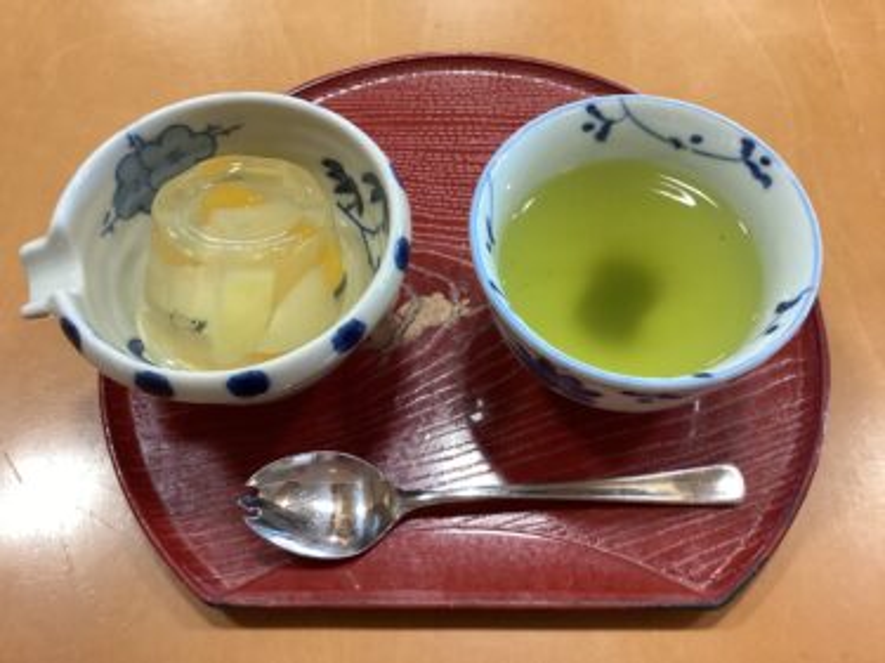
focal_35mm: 31
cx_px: 442
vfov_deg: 45.4
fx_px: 792
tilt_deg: -62.3
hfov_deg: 58.4
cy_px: 332
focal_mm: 3.3
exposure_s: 1/50
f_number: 2.4
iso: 160
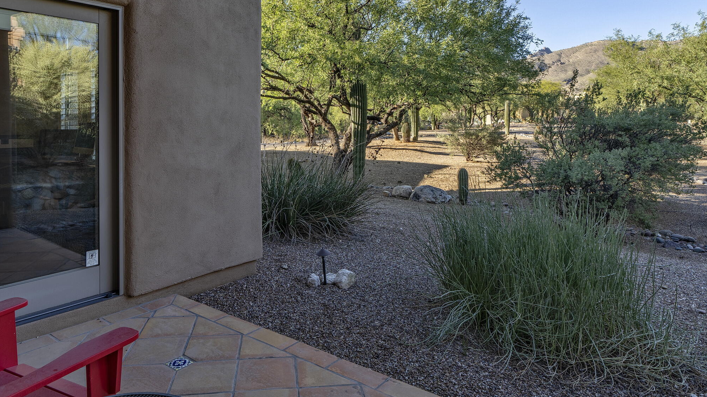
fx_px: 412
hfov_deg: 80.9
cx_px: 311
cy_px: 125
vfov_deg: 50.3
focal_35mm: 22
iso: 100
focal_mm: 15
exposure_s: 1/100
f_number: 9
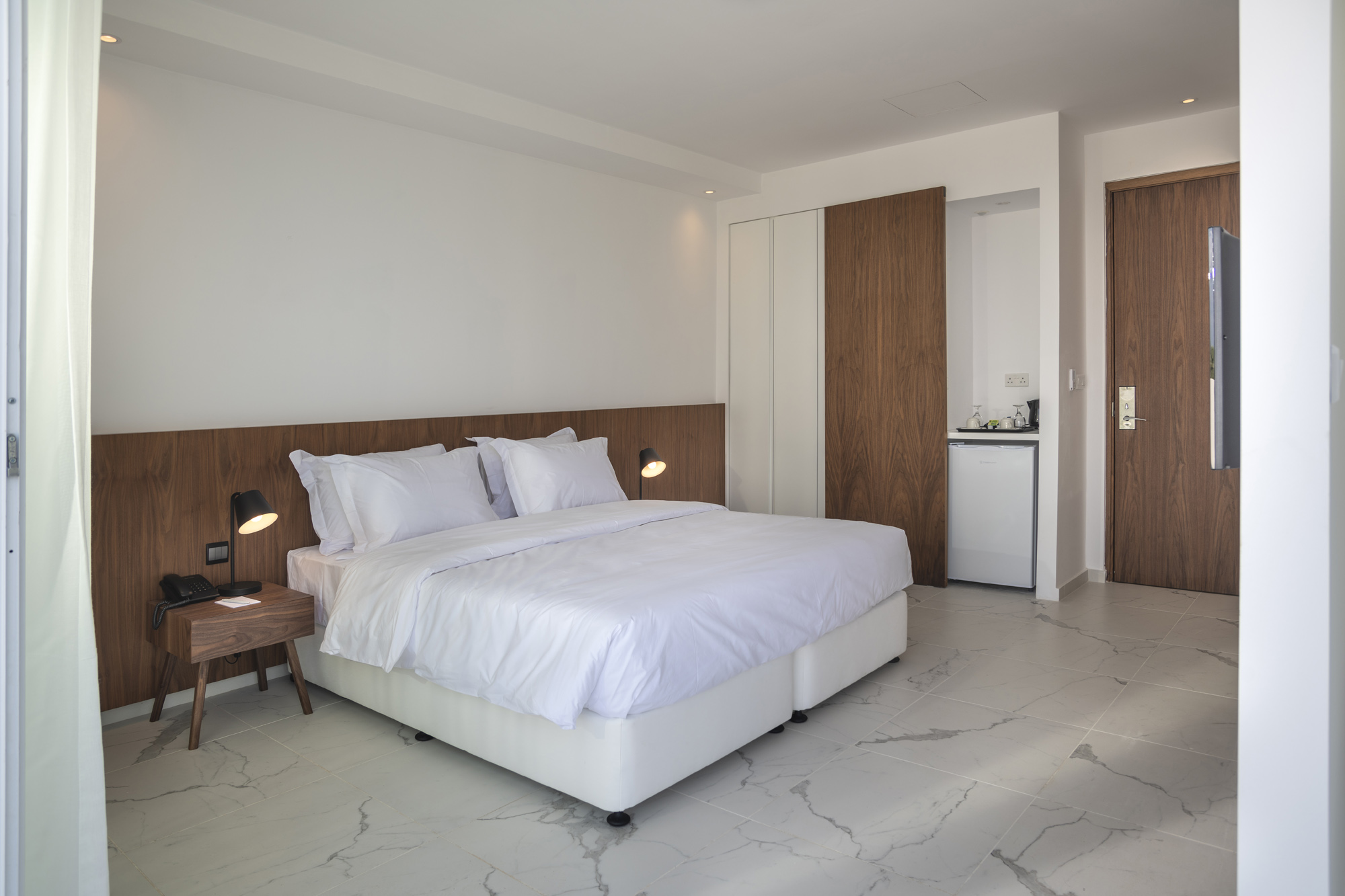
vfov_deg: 61.9
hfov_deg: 84.0
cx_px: 672
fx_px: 747
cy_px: 448
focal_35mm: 20
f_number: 6.3
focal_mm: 20
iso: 100
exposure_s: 1/60
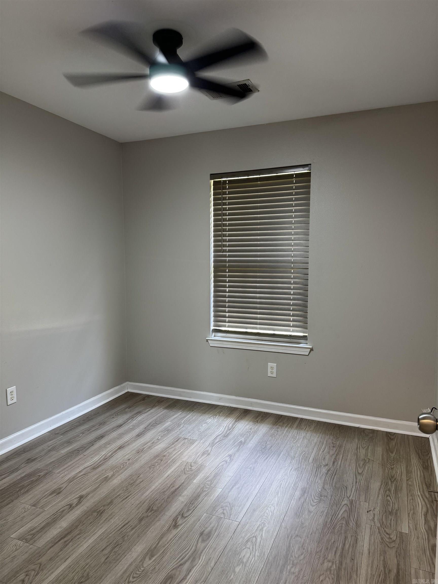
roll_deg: +0.6
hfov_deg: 56.8
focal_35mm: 24
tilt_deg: -5.6
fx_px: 405
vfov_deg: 71.6
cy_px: 292
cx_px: 219
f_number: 1.78
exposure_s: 1/60
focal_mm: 6.76
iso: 200
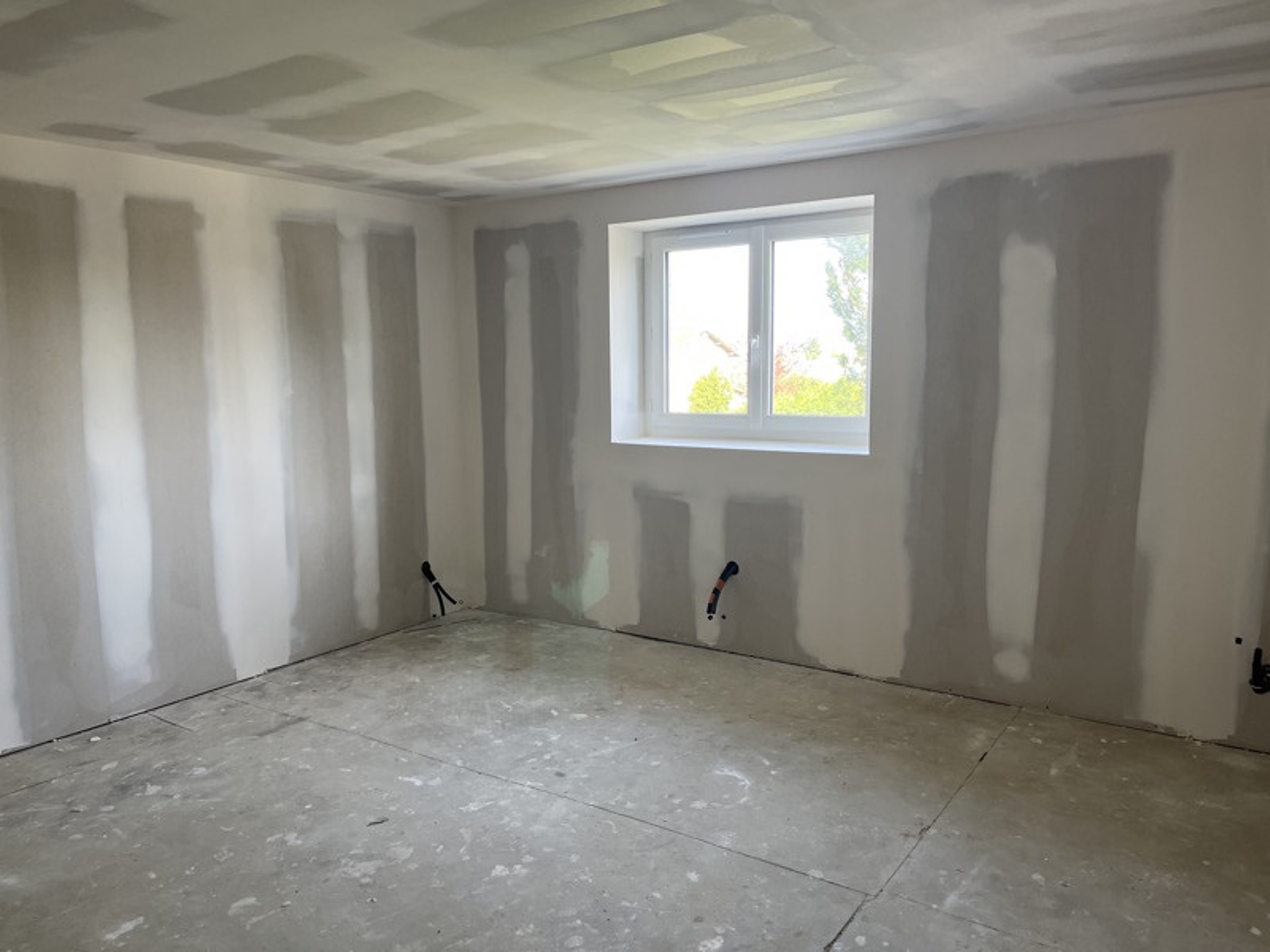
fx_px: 954
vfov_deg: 53.1
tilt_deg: -7.4
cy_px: 476
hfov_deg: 67.3
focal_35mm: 26
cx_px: 635
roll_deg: +0.5
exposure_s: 1/121
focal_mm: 5.1
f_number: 1.6
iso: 125
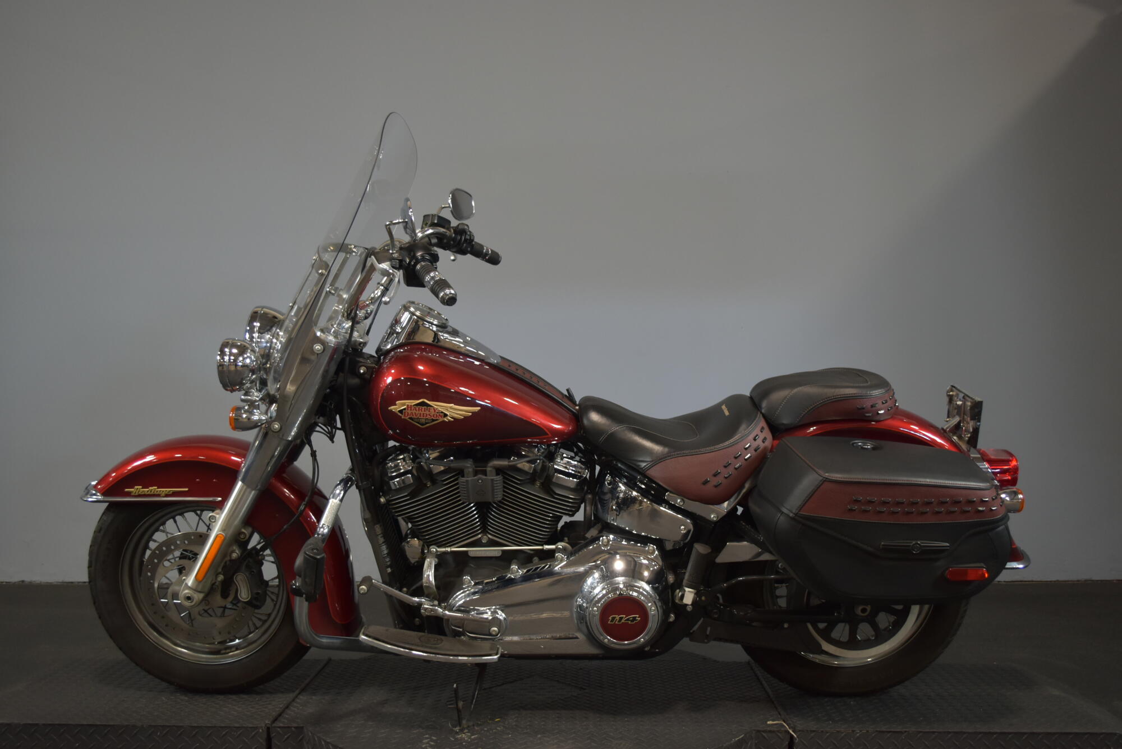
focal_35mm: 33
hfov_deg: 57.2
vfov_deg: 40.0
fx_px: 1029
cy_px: 374
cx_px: 561
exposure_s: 1/30
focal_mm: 22
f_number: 4
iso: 640
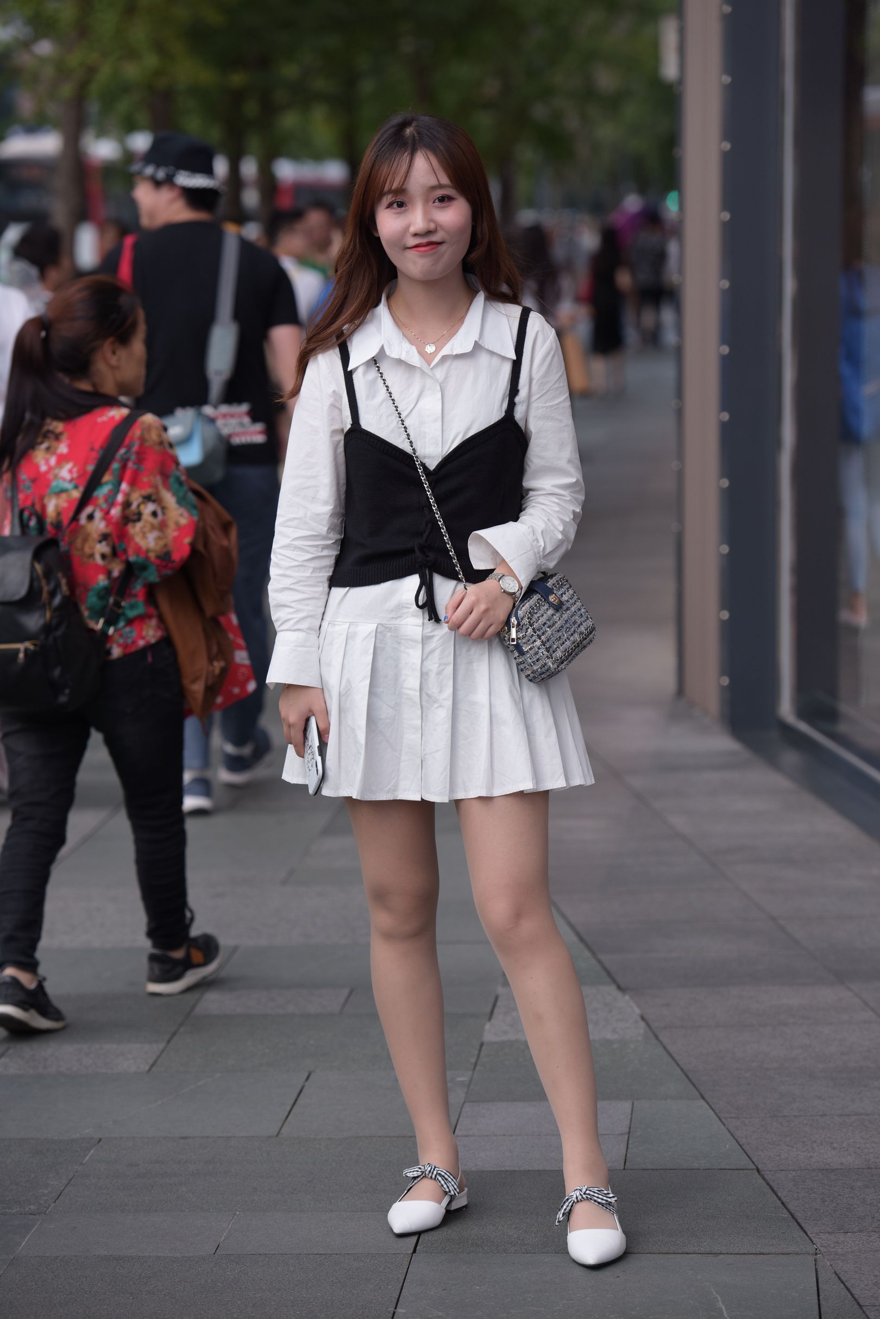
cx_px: 440
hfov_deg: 11.0
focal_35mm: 125
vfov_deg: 16.4
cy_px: 660
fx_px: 4580
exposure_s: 1/800
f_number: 4
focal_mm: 125
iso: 280
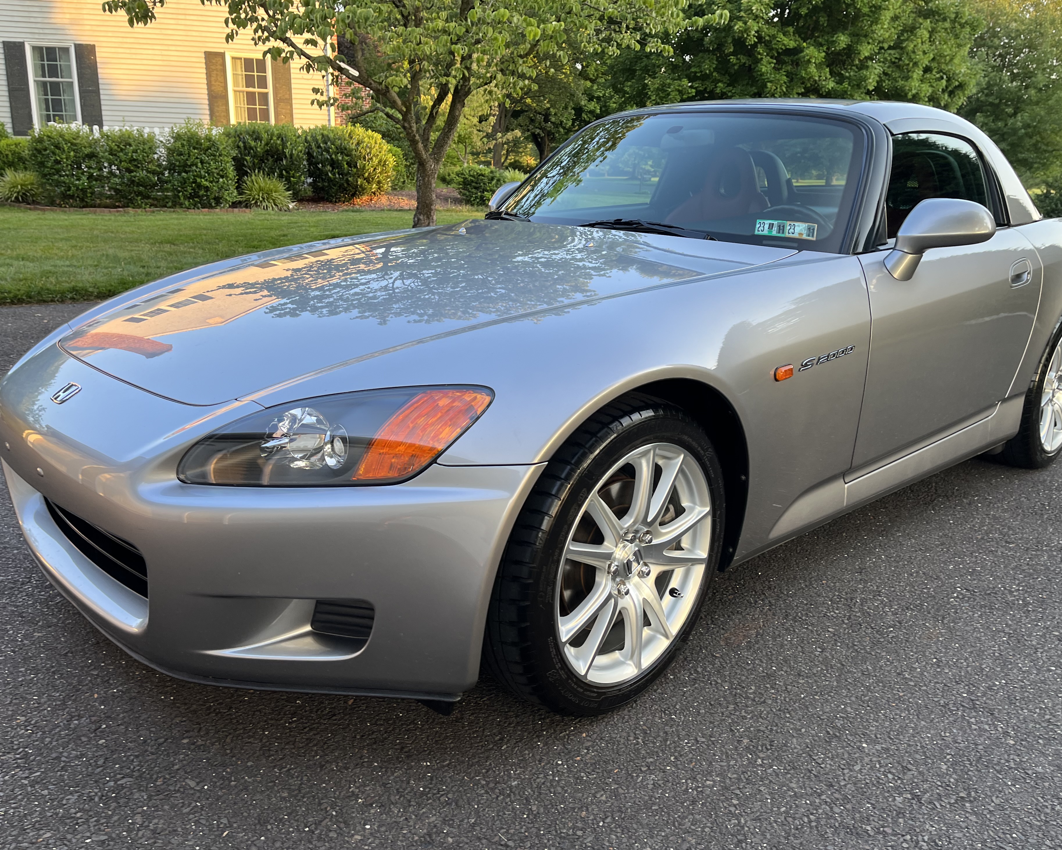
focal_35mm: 28
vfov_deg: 51.5
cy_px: 420
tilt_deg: -16.1
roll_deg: -1.2
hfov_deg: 62.2
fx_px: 880
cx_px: 549
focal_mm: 5.1
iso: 40
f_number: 1.6
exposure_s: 1/122
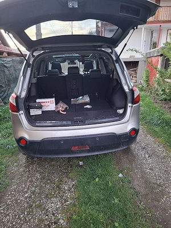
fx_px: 151
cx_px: 86
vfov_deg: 73.9
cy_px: 114
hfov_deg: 58.9
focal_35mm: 23
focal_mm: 5.54
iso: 200
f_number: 1.8
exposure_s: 1/50
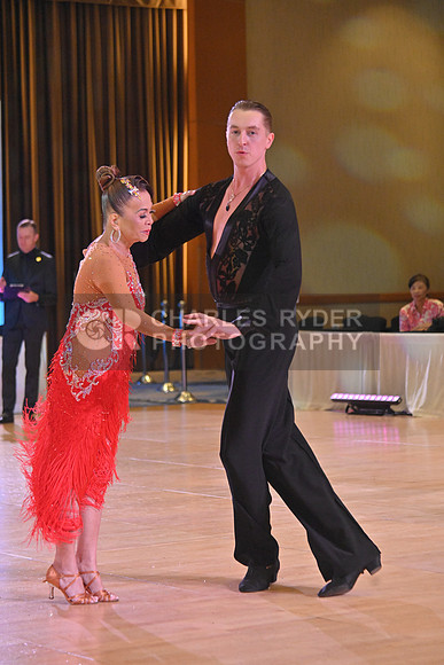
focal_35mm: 98
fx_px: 1812
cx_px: 222
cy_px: 332
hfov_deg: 14.0
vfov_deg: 20.8
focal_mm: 98
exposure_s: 1/400
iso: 4000
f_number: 6.3
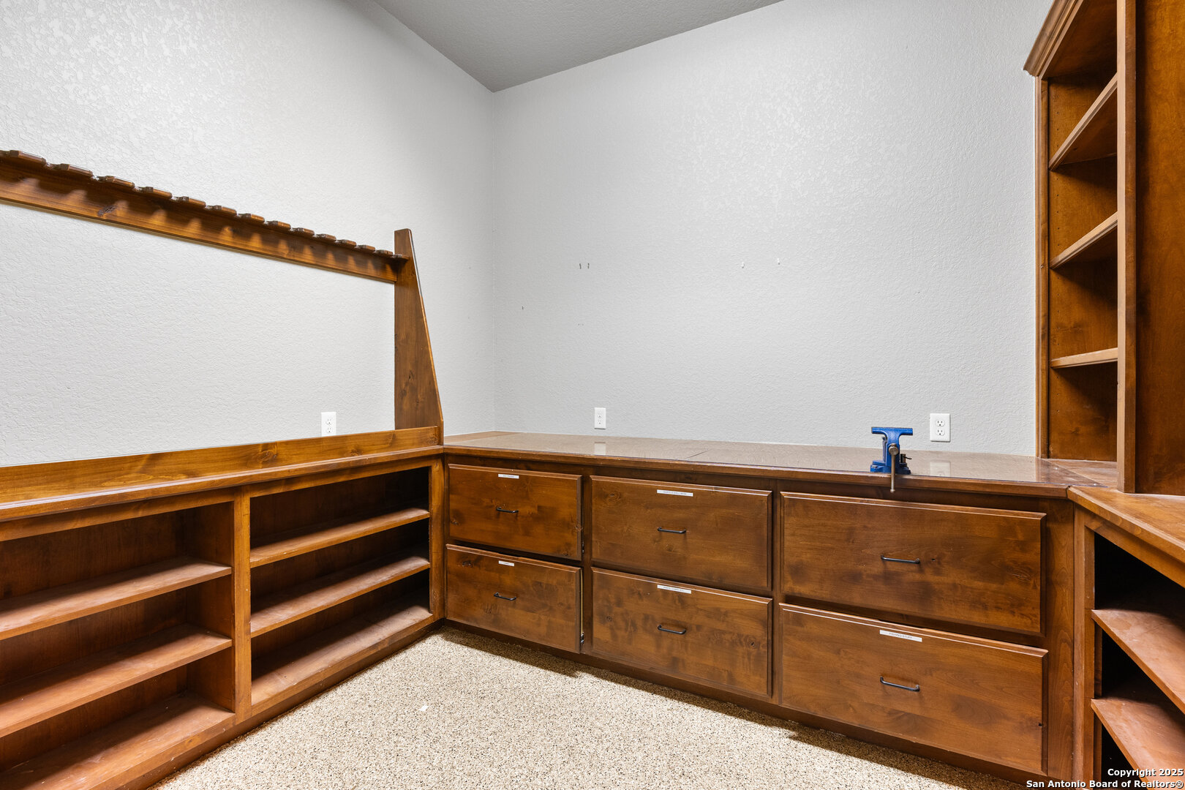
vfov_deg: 73.7
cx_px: 592
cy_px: 395
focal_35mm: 16
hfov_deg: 96.7
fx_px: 527
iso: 320
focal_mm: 16
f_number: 7.1
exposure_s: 2
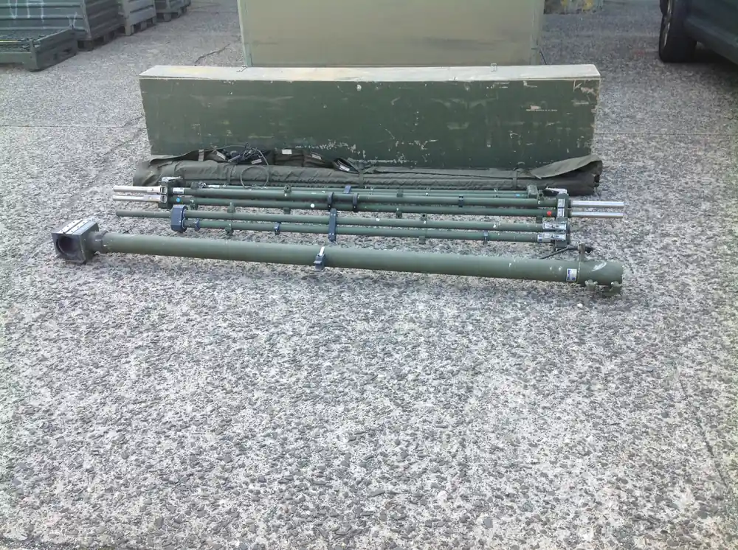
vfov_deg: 40.6
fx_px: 745
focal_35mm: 35
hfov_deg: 52.7
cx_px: 369
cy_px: 275
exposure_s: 1/157
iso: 50
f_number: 2.4
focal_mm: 4.28
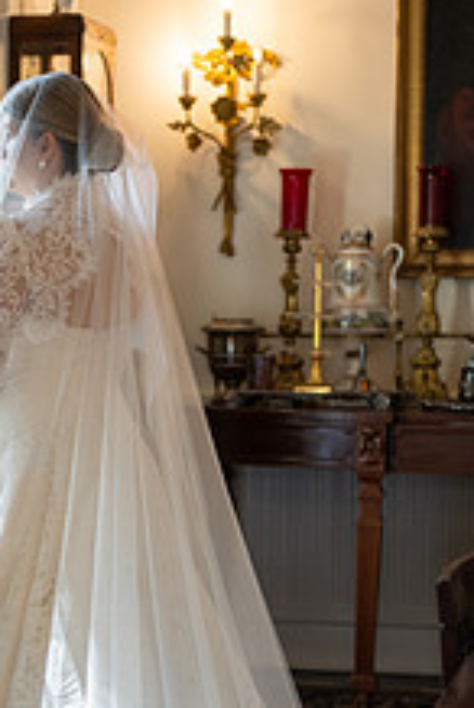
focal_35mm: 103
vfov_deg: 19.7
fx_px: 2028
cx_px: 65
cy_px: 529
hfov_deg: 13.2
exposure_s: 1/160
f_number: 2
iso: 500
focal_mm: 50
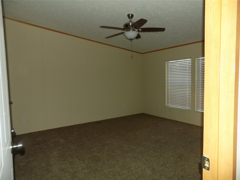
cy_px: 90
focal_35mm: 23
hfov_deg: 73.9
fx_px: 159
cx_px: 120
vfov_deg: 58.9
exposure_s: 1/30
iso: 200
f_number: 3.1
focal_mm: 4
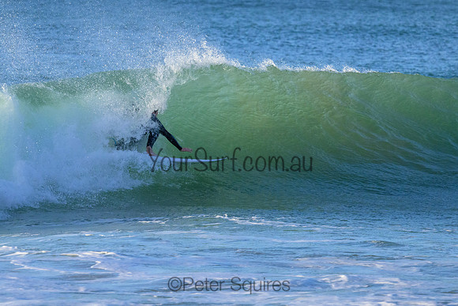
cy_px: 134
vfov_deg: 2.0
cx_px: 196
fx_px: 8757
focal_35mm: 688
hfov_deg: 3.0
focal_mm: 500
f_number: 11
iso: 4000
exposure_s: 1/2000
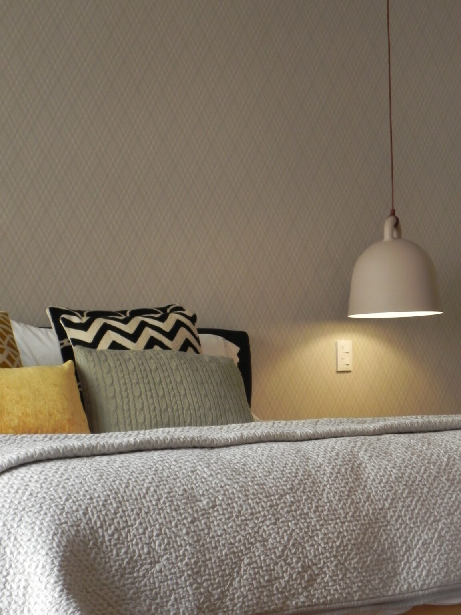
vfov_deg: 23.0
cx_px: 230
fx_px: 1509
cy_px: 308
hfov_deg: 17.4
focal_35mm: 85
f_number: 4
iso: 220
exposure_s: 1/30
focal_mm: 15.1
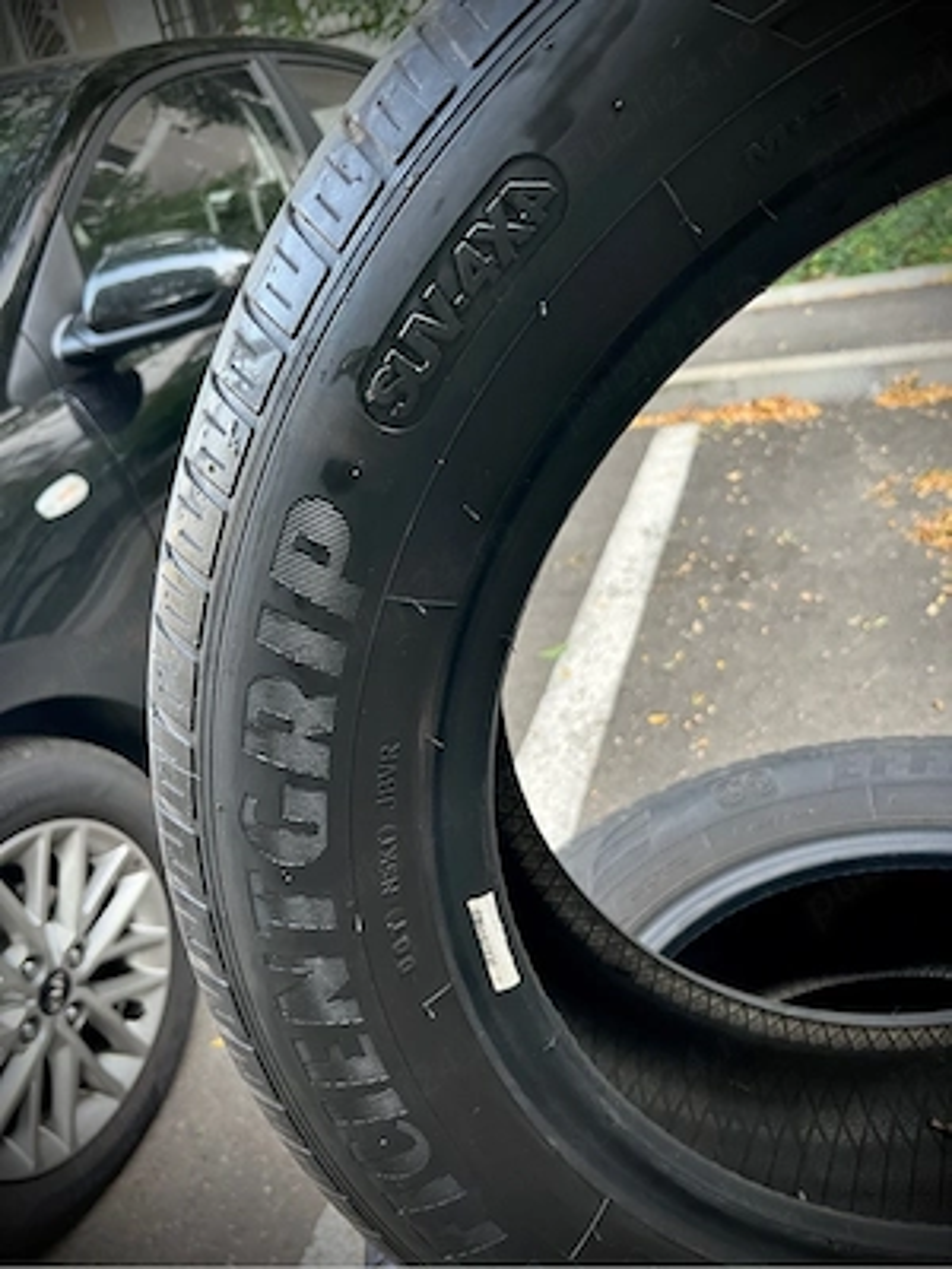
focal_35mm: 26
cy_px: 634
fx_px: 953
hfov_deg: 53.1
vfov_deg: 67.3
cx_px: 476
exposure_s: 1/60
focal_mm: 5.1
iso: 250
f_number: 1.6
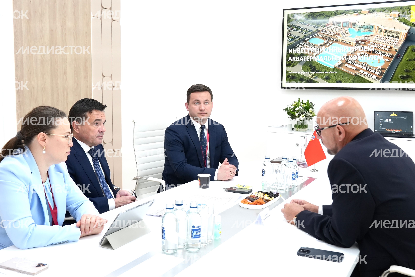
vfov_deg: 36.9
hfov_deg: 53.1
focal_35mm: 36
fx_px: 415
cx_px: 208
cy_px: 138
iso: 1250
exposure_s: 1/125
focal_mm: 24
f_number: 4.5
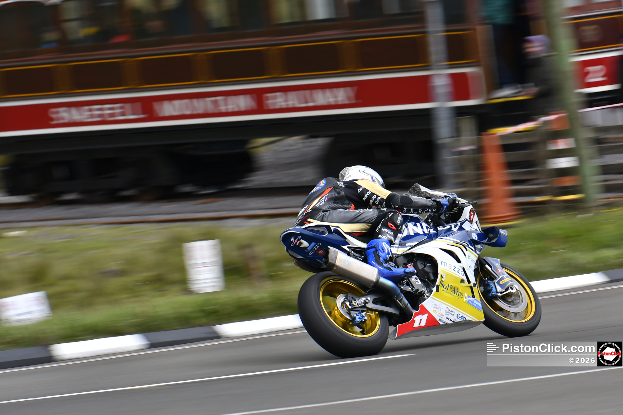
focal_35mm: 300
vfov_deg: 4.6
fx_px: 5191
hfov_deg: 6.9
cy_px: 208
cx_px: 312
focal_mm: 200
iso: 200
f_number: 6.3
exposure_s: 1/250
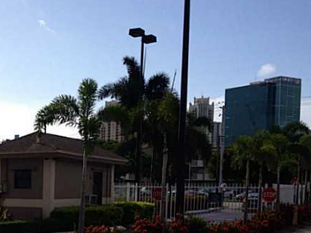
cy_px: 200
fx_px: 575
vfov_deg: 22.5
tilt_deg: -4.9
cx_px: 65
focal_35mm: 64
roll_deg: -1.8
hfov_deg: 29.6
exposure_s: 1/1905
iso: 50
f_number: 2.4
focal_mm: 4.28
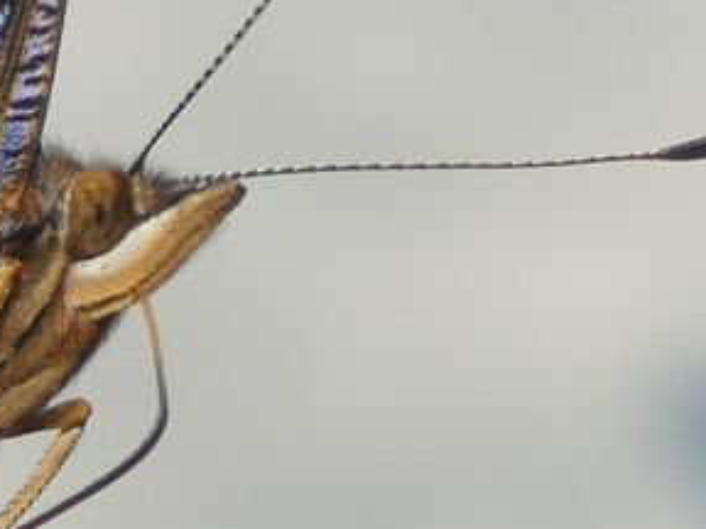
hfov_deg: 8.4
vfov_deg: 6.3
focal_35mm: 234
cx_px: -89
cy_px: -142
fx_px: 4772
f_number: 4.5
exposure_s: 1/400
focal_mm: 14.1
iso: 80
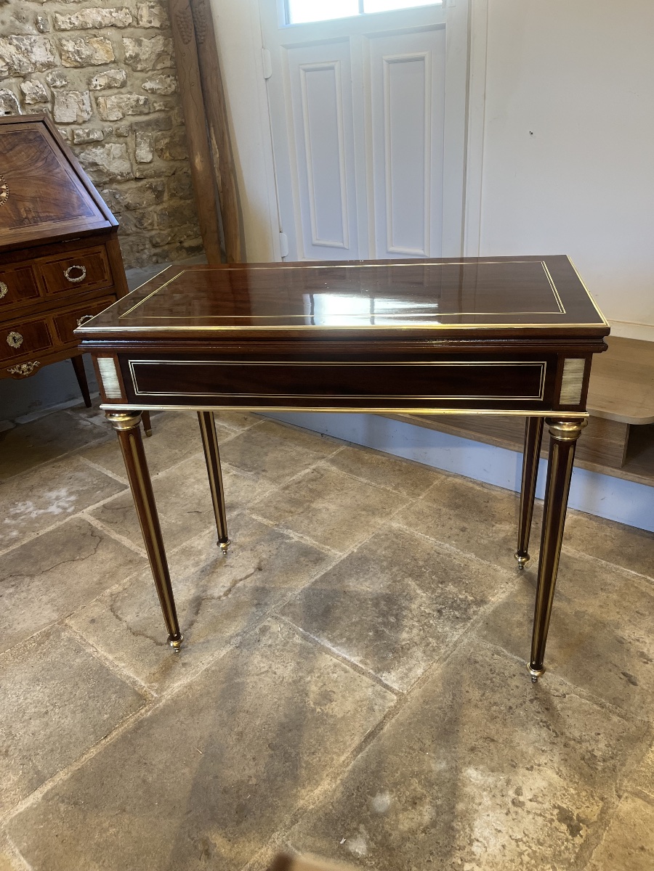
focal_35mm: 26
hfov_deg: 53.1
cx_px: 327
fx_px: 655
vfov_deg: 67.3
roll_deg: +4.4
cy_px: 436
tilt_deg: -27.7
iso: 125
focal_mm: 5.1
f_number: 1.6
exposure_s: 1/100
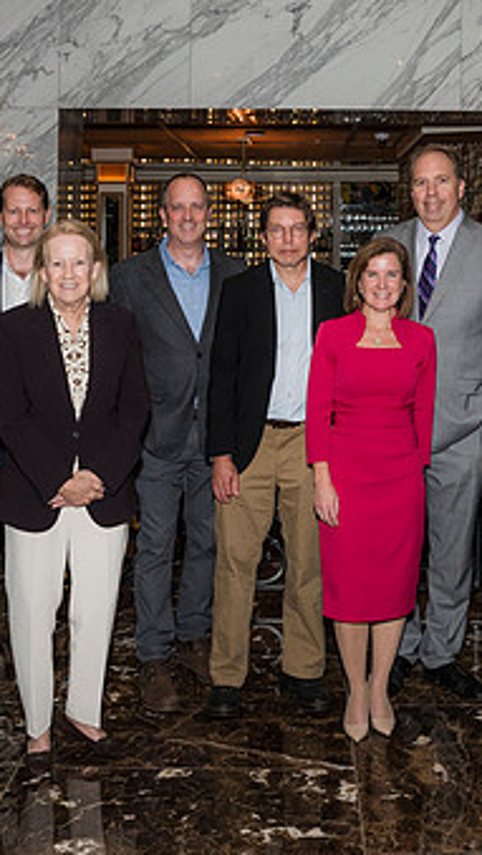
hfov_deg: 27.4
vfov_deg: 47.3
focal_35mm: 43
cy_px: 420
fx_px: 976
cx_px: 351
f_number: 5.6
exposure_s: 1/125
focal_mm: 24
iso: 800
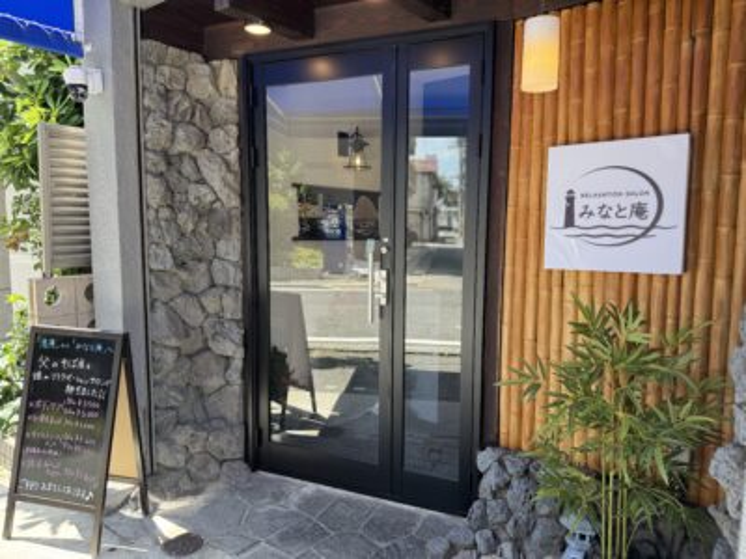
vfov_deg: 56.8
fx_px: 517
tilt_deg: -5.1
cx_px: 373
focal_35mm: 24
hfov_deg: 71.6
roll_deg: -0.3
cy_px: 280
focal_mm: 6.76
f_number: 1.78
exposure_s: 1/189
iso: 64
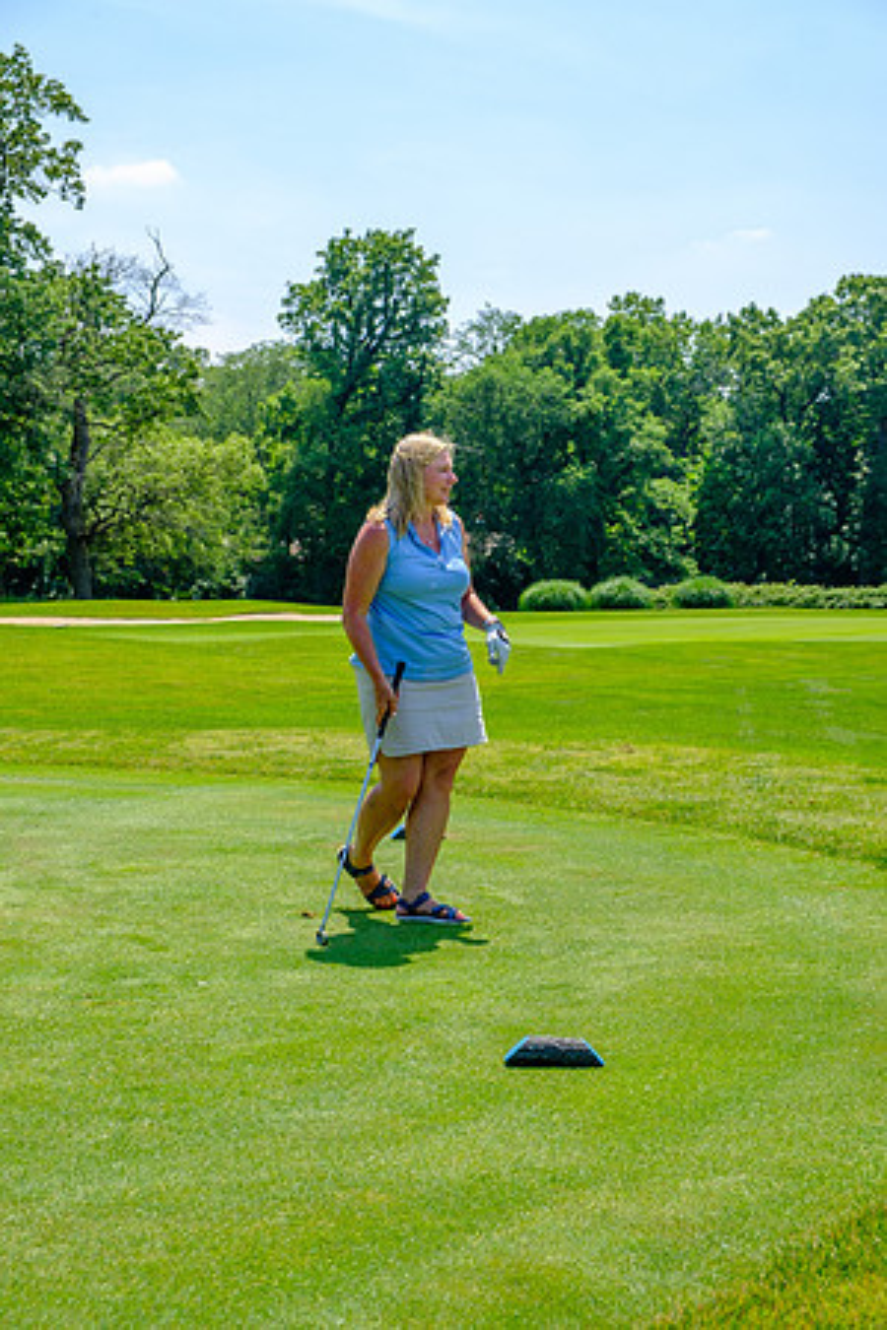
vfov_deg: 33.9
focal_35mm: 59
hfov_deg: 23.0
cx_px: 444
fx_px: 2180
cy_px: 665
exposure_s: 1/250
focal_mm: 39
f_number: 5.6
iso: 200
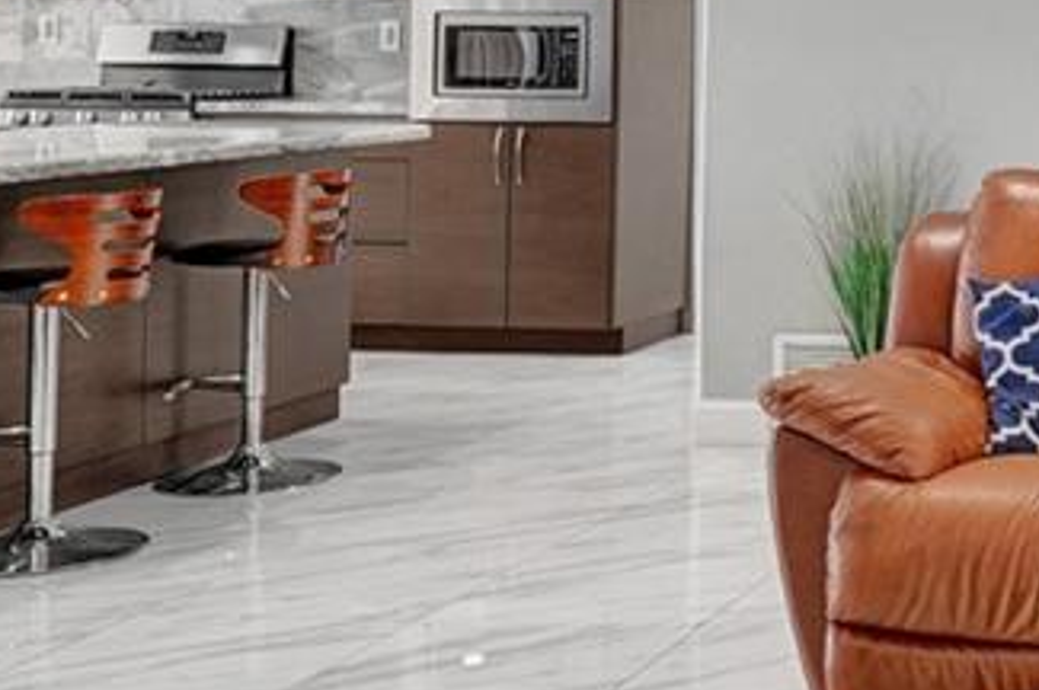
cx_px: 1493
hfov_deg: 24.0
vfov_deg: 19.0
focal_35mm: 69
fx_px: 1989
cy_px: -30
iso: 1250
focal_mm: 14
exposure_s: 1/250
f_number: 3.2
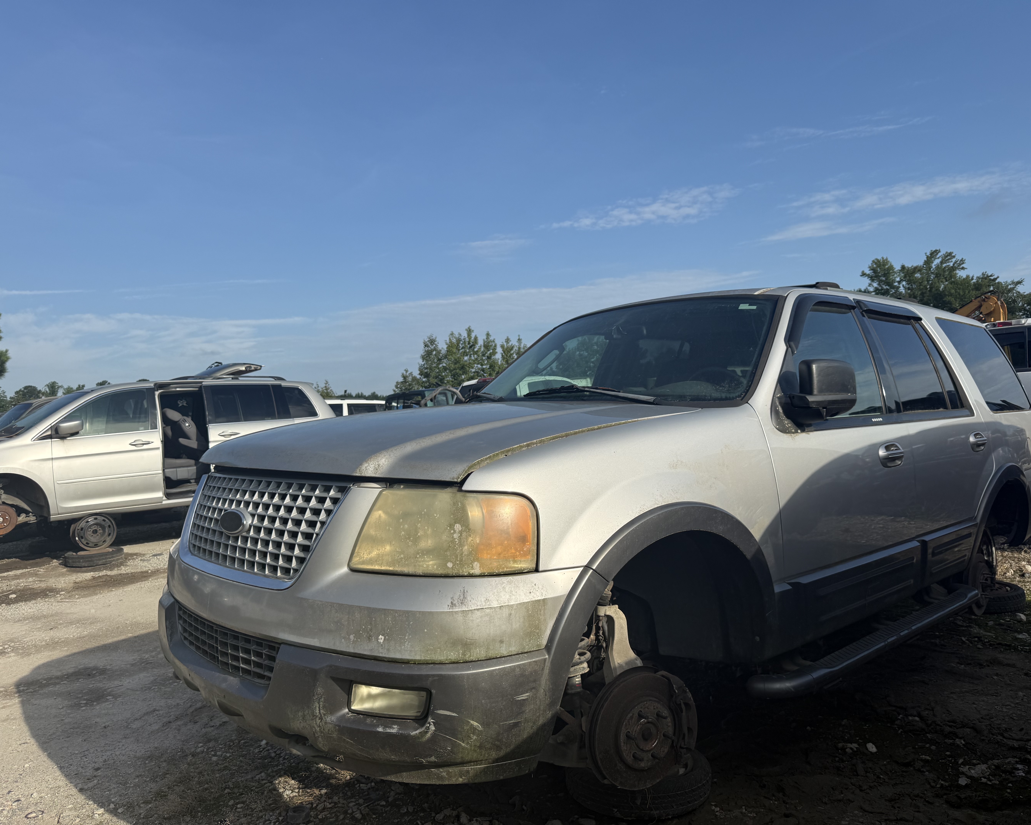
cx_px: 528
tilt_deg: +0.3
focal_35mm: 25
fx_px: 763
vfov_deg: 56.8
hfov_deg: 68.1
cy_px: 412
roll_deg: +3.7
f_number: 1.78
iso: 80
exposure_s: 1/4673
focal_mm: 6.76
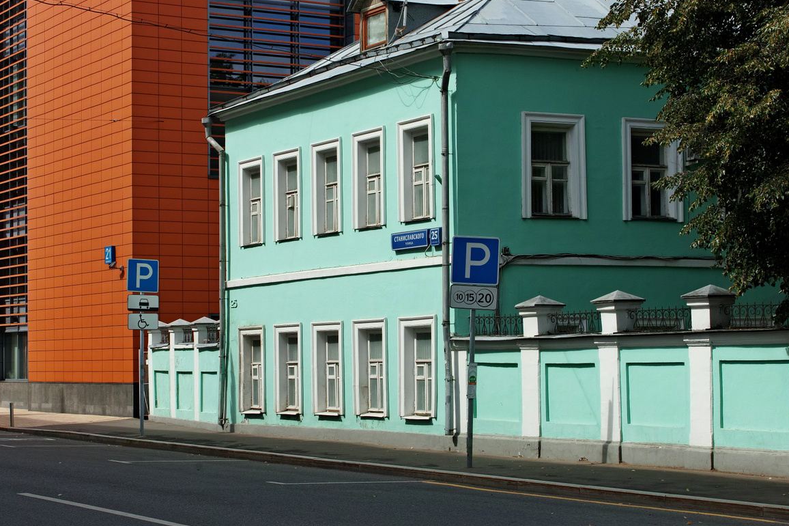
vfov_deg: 16.7
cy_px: 314
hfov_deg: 24.8
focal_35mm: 82
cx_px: 440
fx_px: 1792
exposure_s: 1/250
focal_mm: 35
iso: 100
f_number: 6.3
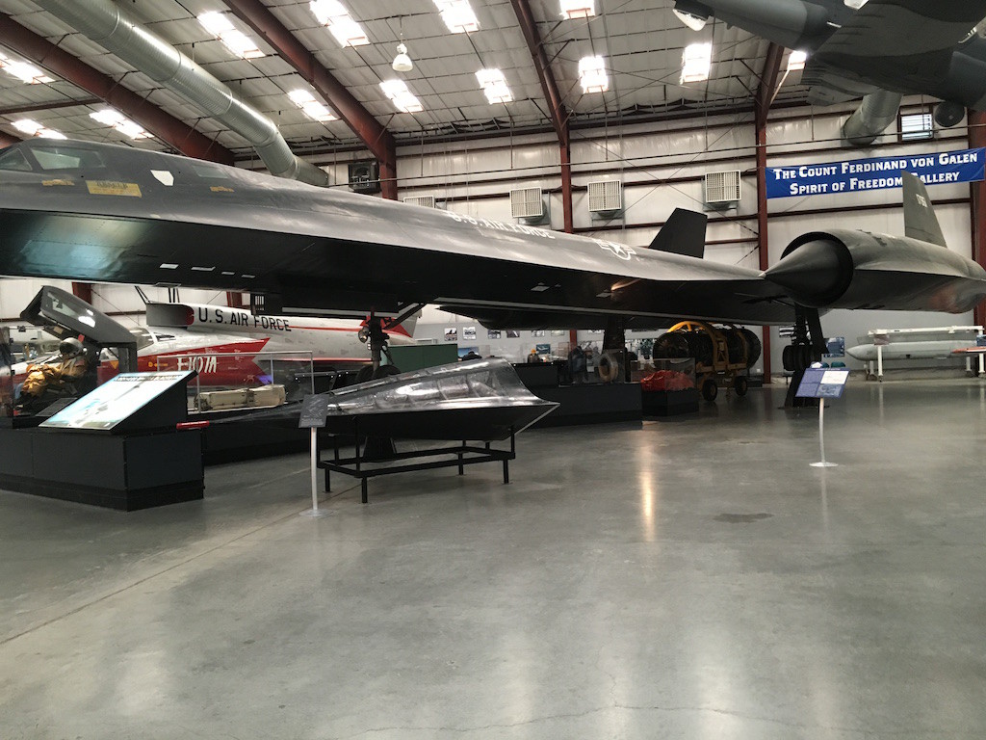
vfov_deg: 48.2
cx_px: 493
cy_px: 370
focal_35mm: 29
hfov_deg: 61.7
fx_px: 826
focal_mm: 4.15
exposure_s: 1/30
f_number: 2.2
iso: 160
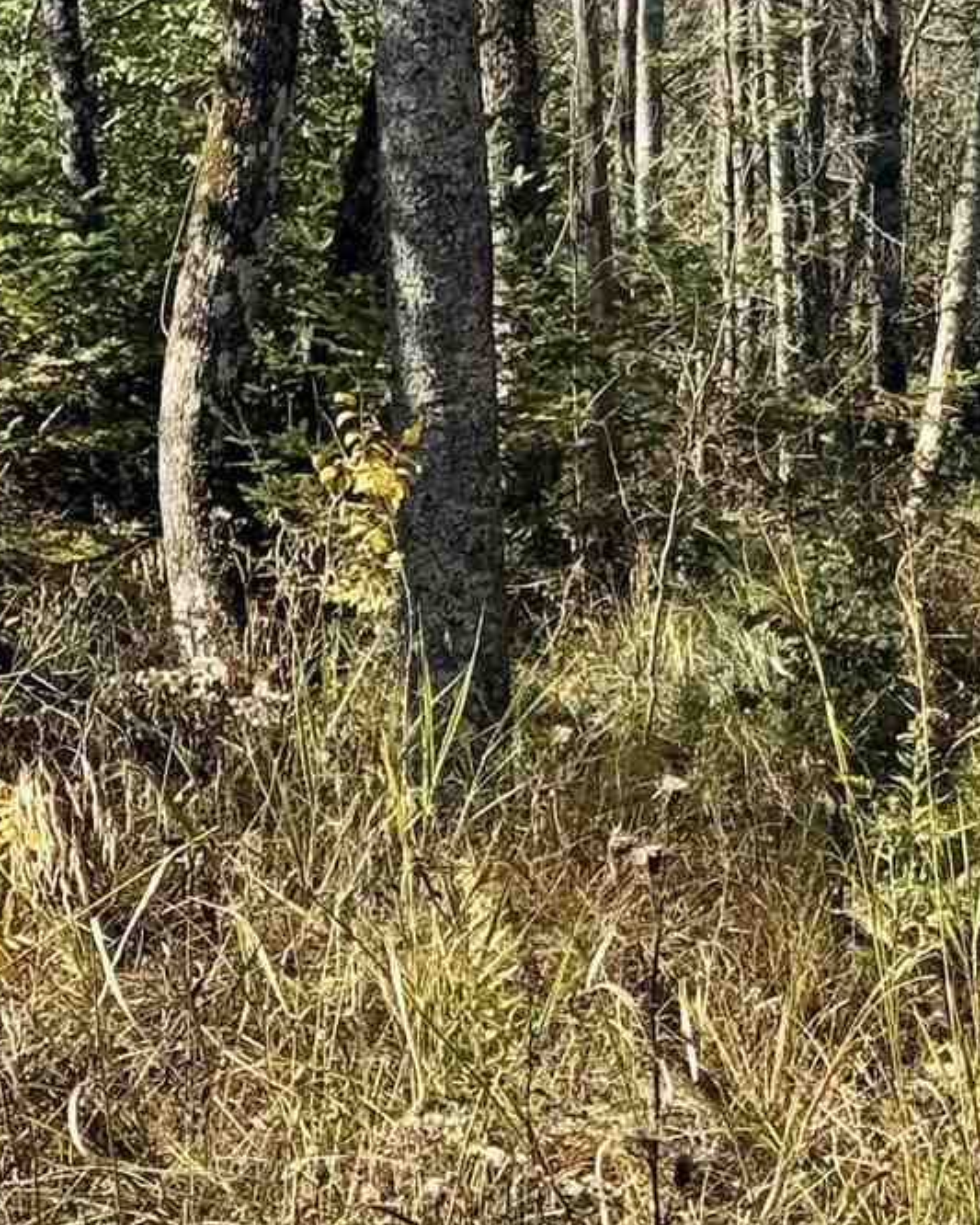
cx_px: 1031
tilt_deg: +0.1
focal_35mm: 162
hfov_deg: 9.5
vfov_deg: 11.9
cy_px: 539
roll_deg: +2.2
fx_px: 5872
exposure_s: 1/1484
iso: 80
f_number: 1.78
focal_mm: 6.76
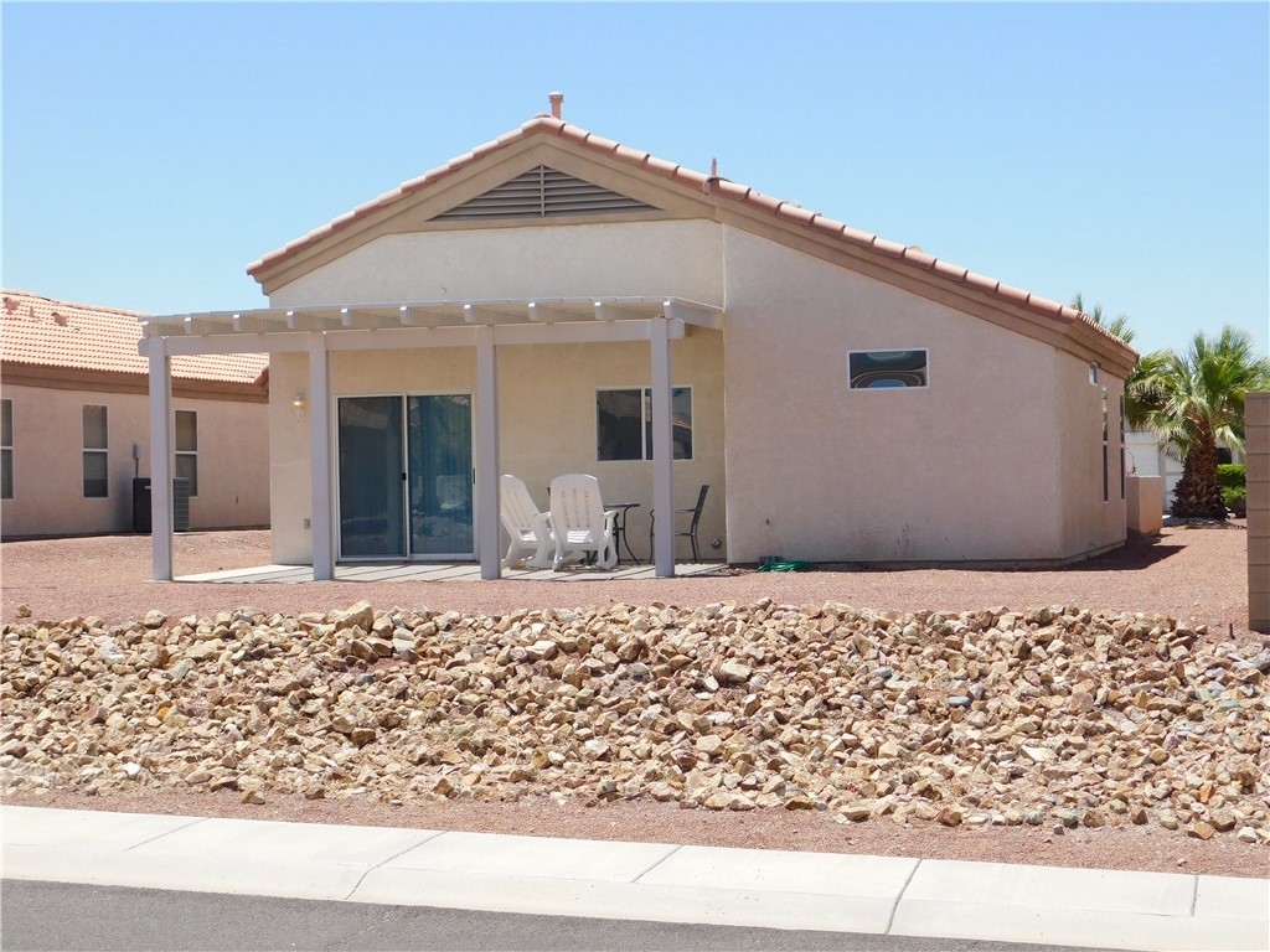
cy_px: 476
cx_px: 635
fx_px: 2421
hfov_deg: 29.4
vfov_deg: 22.3
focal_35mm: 66
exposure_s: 1/800
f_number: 4.2
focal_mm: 11.7
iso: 125
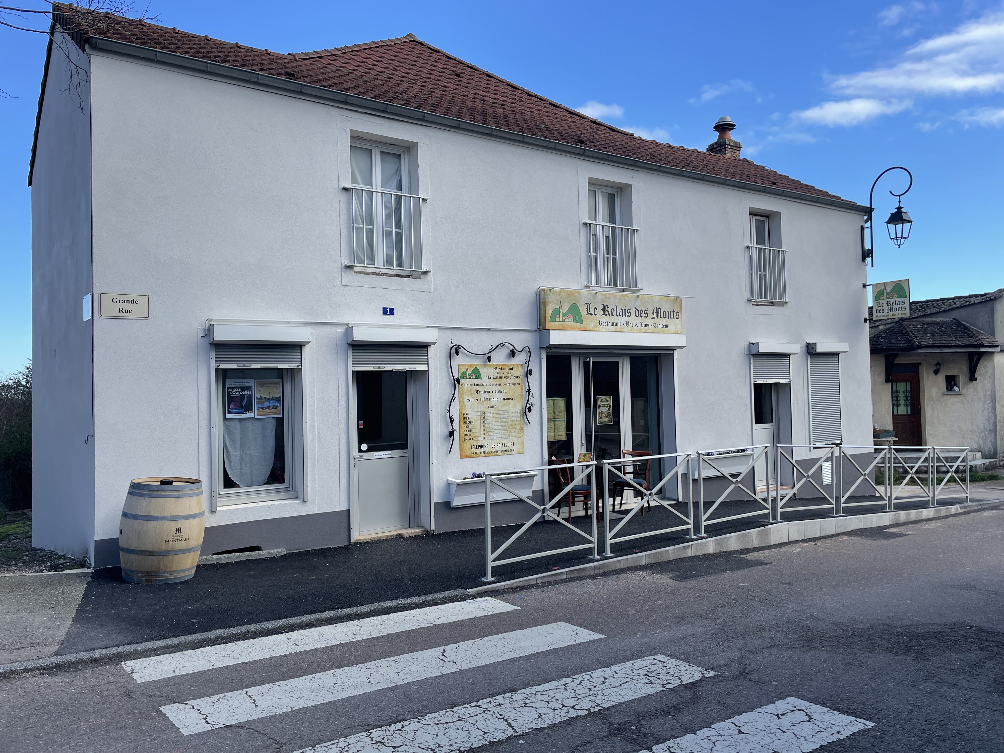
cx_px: 502
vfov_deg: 53.1
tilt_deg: +0.3
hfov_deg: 67.3
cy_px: 376
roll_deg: +1.9
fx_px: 754
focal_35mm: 26
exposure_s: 1/1511
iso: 32
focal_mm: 4.2
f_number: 1.6
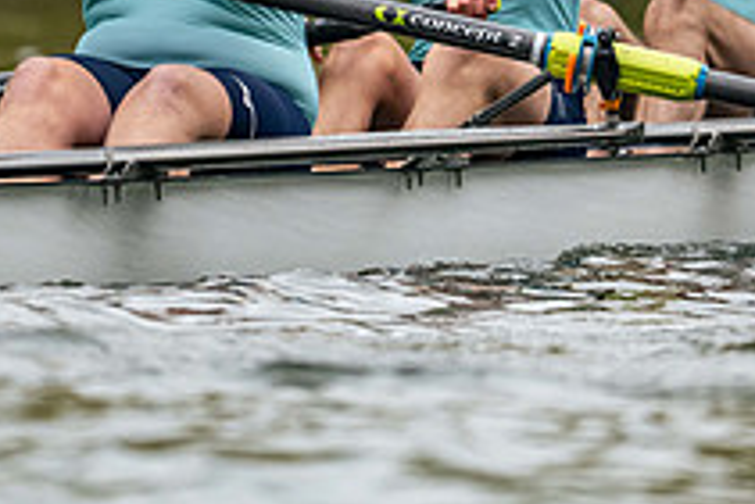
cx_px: 222
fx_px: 23063
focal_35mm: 1099
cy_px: -166
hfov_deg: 1.9
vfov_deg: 1.3
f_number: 4.5
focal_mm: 400
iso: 2000
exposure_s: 1/2000
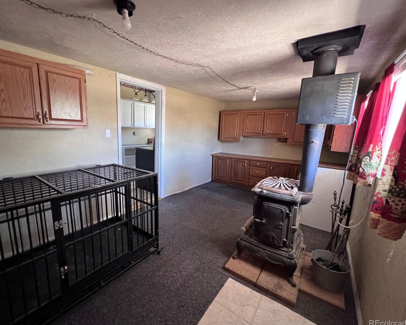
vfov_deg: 88.0
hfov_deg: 100.6
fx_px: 168
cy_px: 161
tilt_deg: -10.5
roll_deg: -1.3
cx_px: 190
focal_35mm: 14
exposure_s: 1/60
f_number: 1.8
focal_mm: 1.57
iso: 640
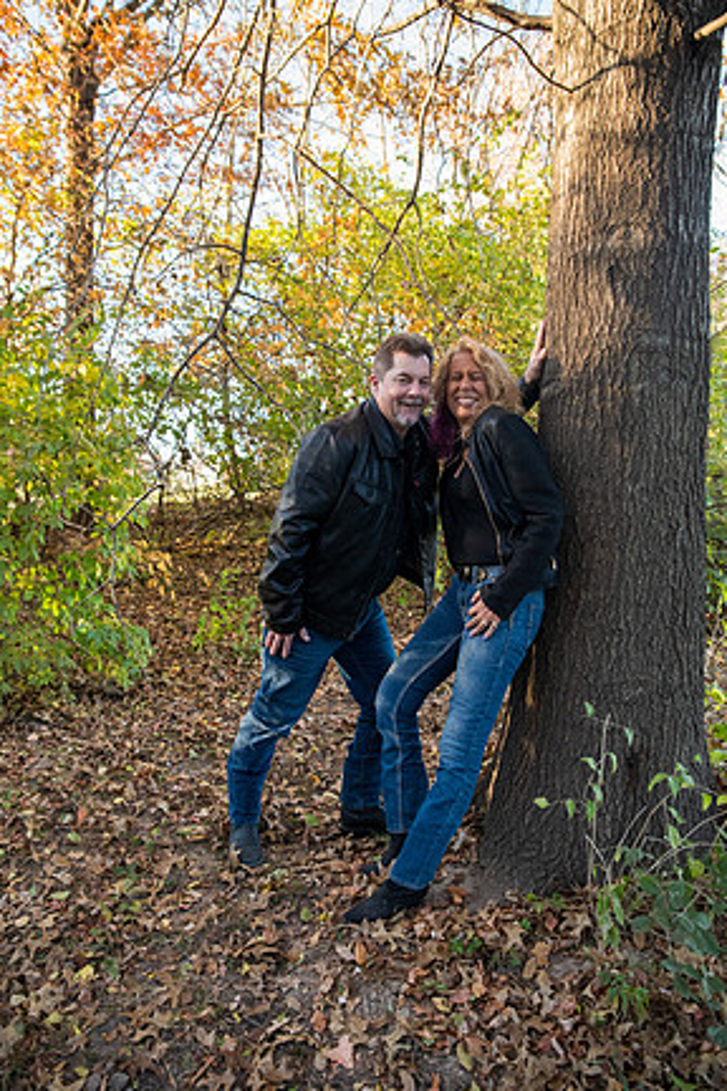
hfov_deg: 51.3
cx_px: 366
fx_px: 757
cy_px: 556
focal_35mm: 25
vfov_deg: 71.5
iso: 2000
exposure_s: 1/800
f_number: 3.2
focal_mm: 24
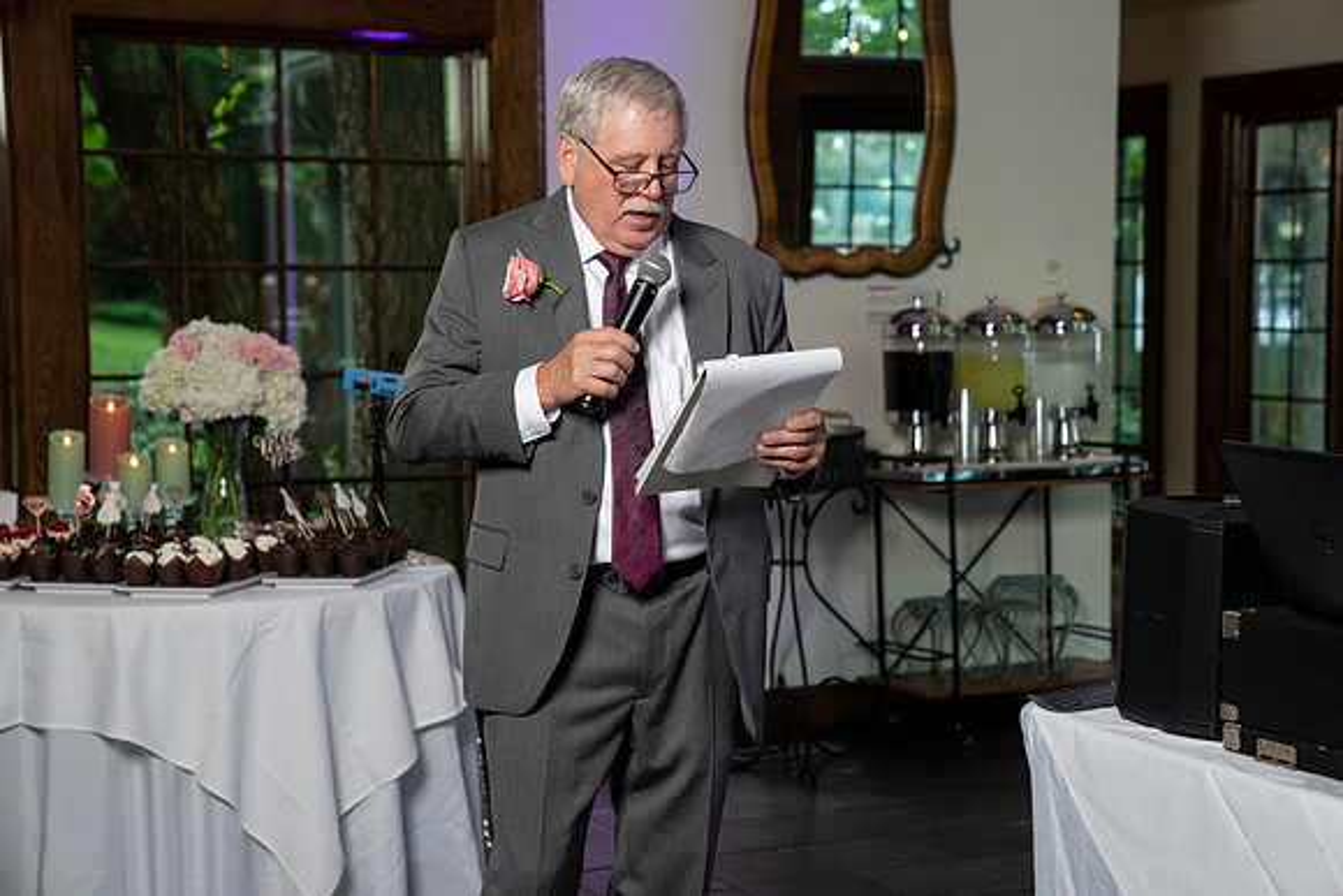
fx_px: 2657
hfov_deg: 28.4
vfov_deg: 19.1
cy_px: 448
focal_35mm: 71
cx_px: 678
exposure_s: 1/200
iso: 1000
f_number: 4
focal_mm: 70
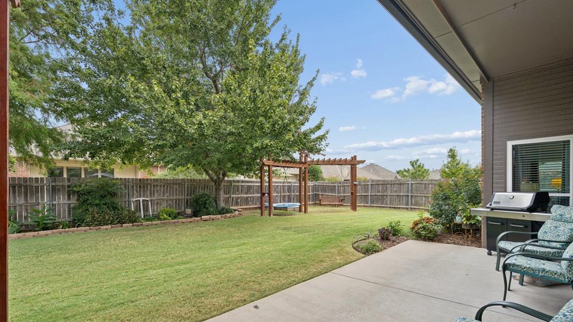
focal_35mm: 17
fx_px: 258
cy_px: 191
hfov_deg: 95.9
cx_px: 285
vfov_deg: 63.4
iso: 200
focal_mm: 16
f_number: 8
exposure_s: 1/100
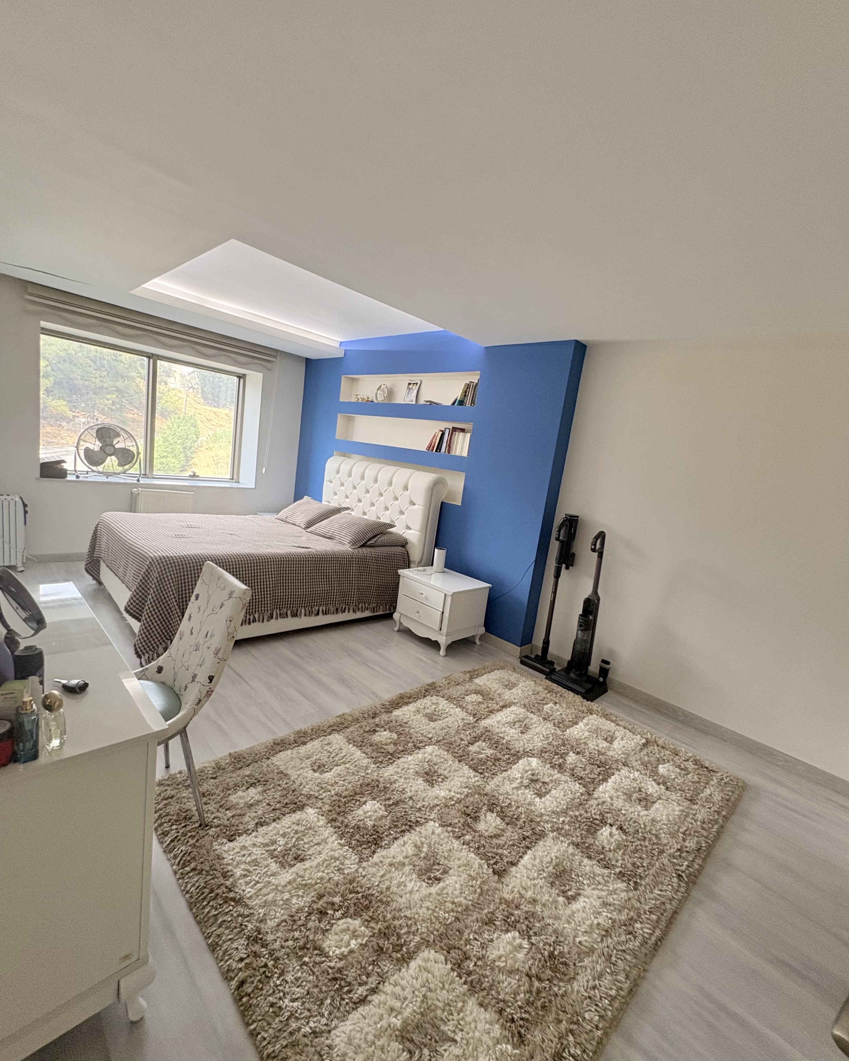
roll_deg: -8.0
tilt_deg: -9.5
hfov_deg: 84.0
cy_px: 530
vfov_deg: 96.8
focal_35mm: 15
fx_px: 471
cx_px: 434
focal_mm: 2.22
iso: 250
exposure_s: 1/61
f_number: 2.2
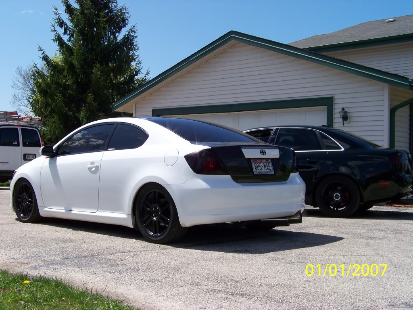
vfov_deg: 29.7
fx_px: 585
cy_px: 155
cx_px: 206
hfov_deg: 38.9
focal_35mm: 49
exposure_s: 1/500
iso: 64
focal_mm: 7.6
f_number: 4
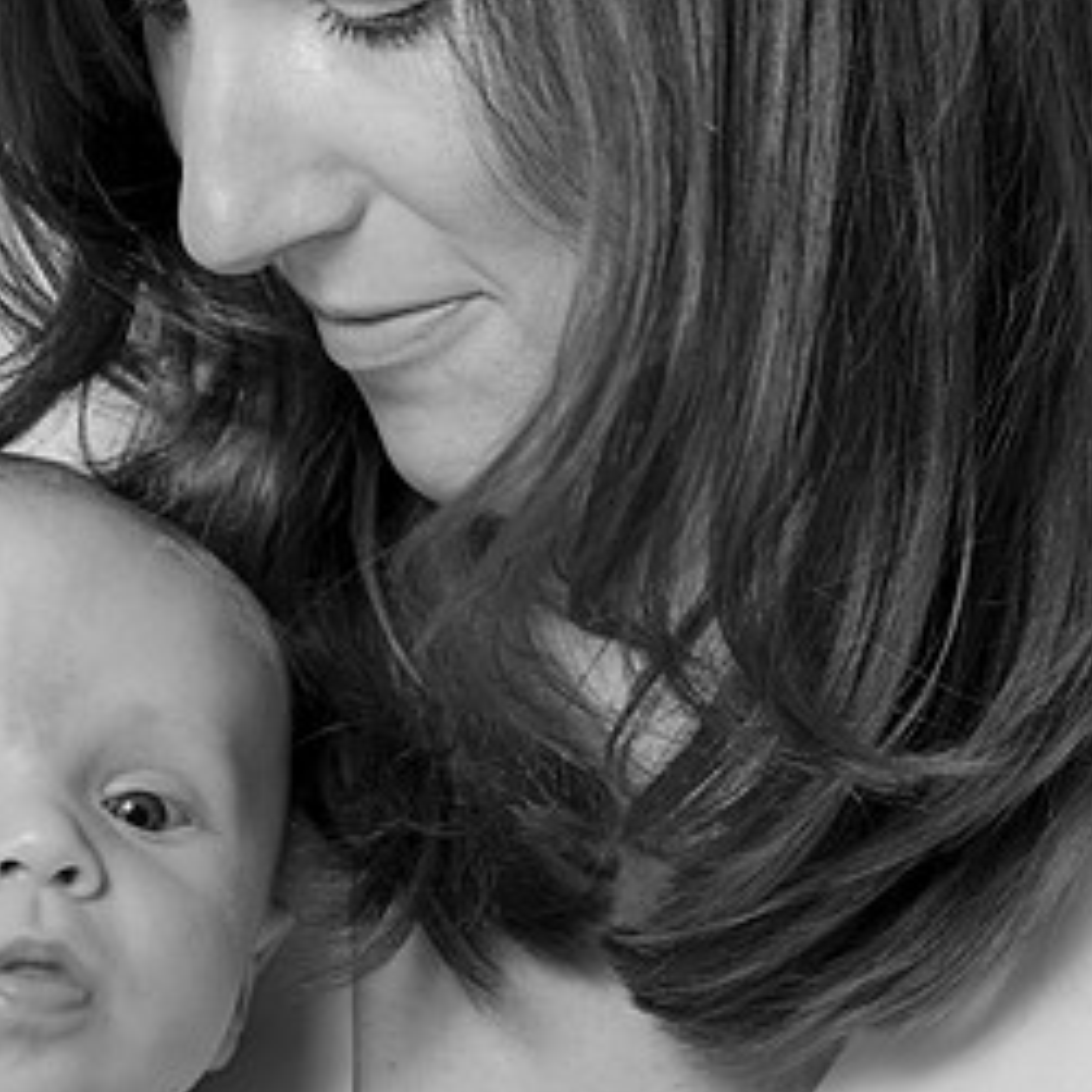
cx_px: 485
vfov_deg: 5.9
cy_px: 579
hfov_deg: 5.9
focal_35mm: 298
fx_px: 10636
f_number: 4.5
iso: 250
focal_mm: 130
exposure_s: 1/200
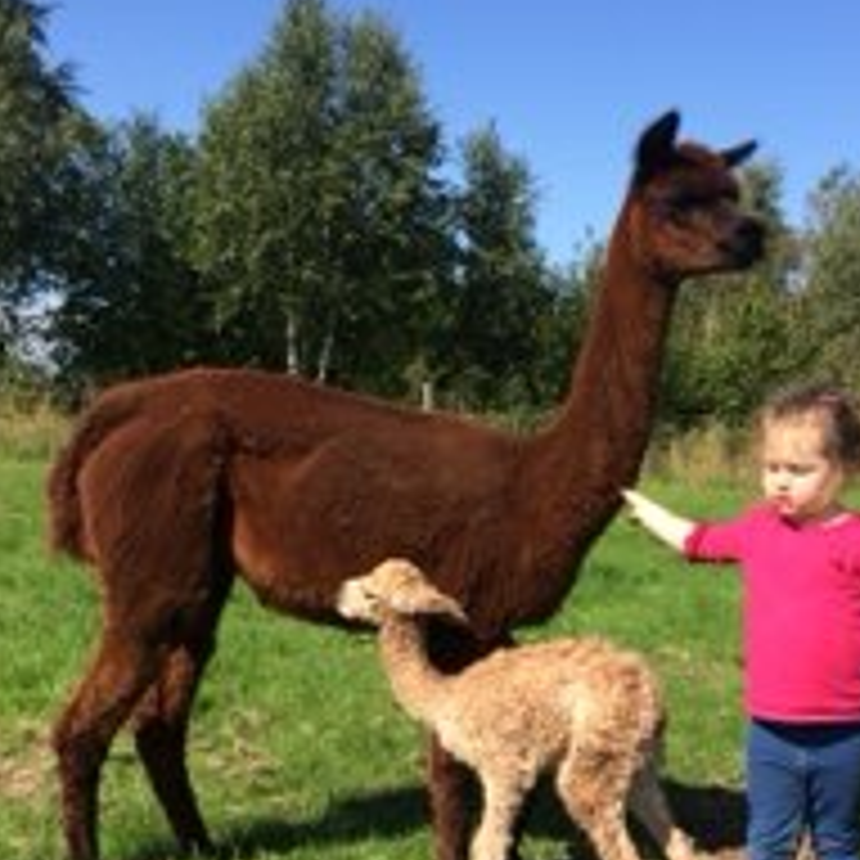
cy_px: 567
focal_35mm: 50
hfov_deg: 33.8
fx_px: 1405
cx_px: 554
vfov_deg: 33.7
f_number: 2.2
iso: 32
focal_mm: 4.12
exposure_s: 1/1520
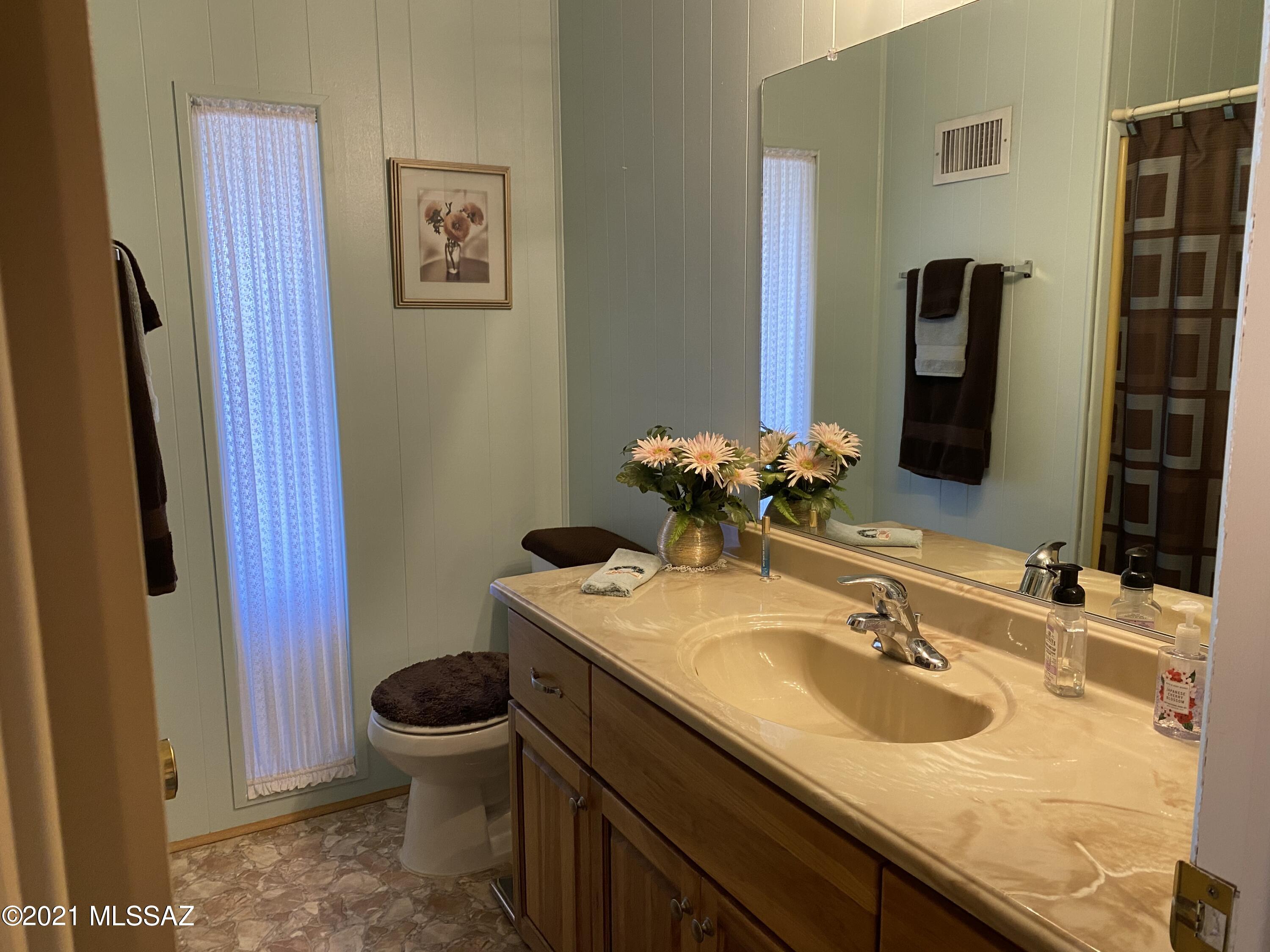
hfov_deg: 67.3
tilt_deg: -9.0
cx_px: 635
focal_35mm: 26
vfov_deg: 53.1
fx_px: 954
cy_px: 476
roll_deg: +1.7
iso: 160
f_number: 1.8
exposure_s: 1/60
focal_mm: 4.25
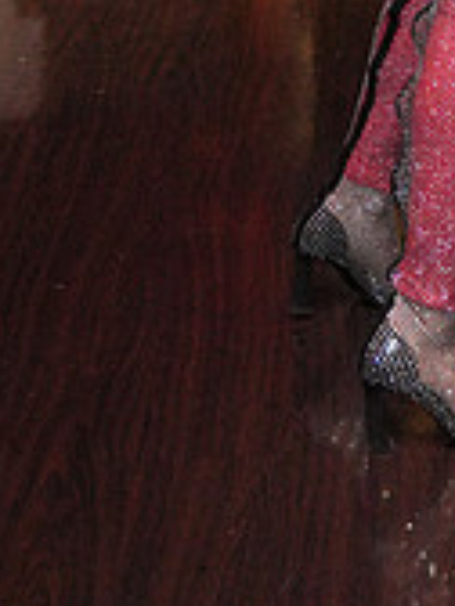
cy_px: -408
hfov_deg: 12.5
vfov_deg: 15.5
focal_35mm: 113
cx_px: 659
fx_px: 1980
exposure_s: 1/200
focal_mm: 34
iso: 4000
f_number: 4
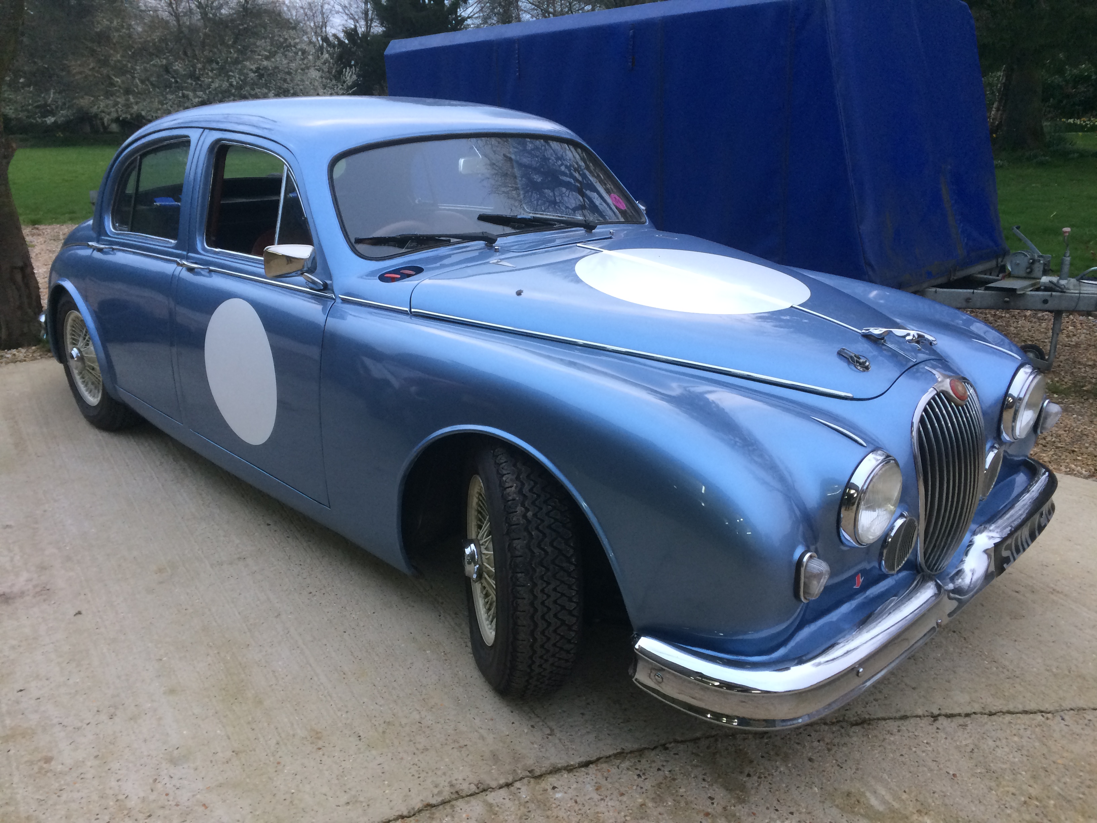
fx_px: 919
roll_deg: +0.1
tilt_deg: -20.4
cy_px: 412
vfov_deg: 48.2
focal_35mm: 29
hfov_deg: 61.7
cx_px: 548
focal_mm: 4.15
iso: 50
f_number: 2.2
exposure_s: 1/33
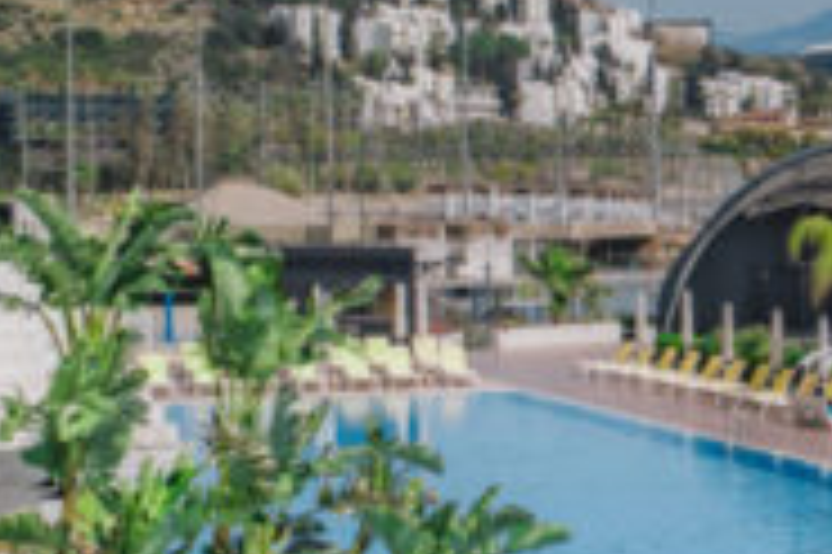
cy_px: 345
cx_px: 949
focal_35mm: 104
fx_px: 2401
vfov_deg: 13.1
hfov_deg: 18.8
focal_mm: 16
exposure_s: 1/1000
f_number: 8
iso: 640
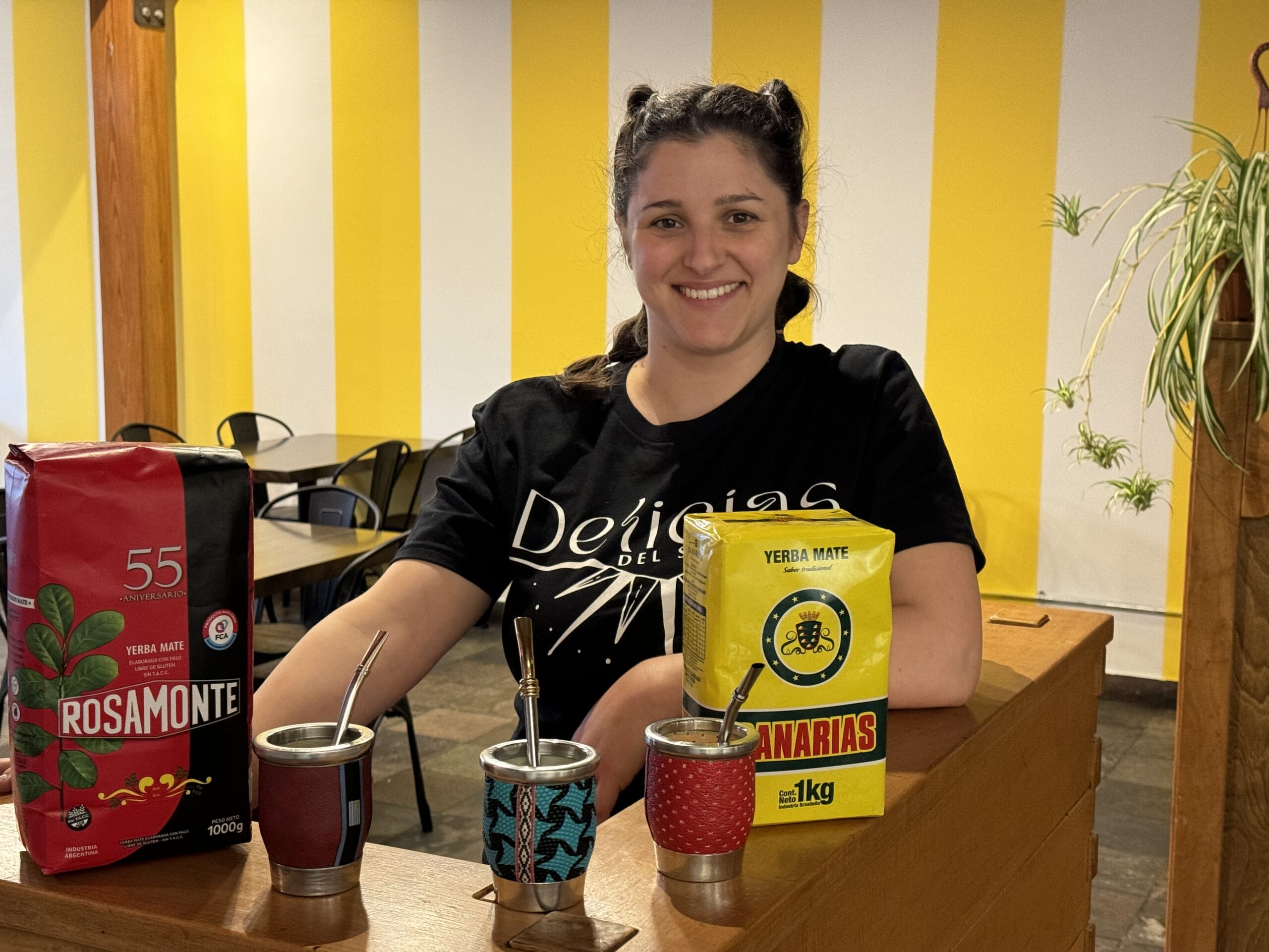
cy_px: 476
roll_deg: -0.7
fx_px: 1760
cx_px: 634
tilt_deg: -7.5
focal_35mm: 48
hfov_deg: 39.7
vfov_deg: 30.3
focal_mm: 6.86
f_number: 1.78
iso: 500
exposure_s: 1/40
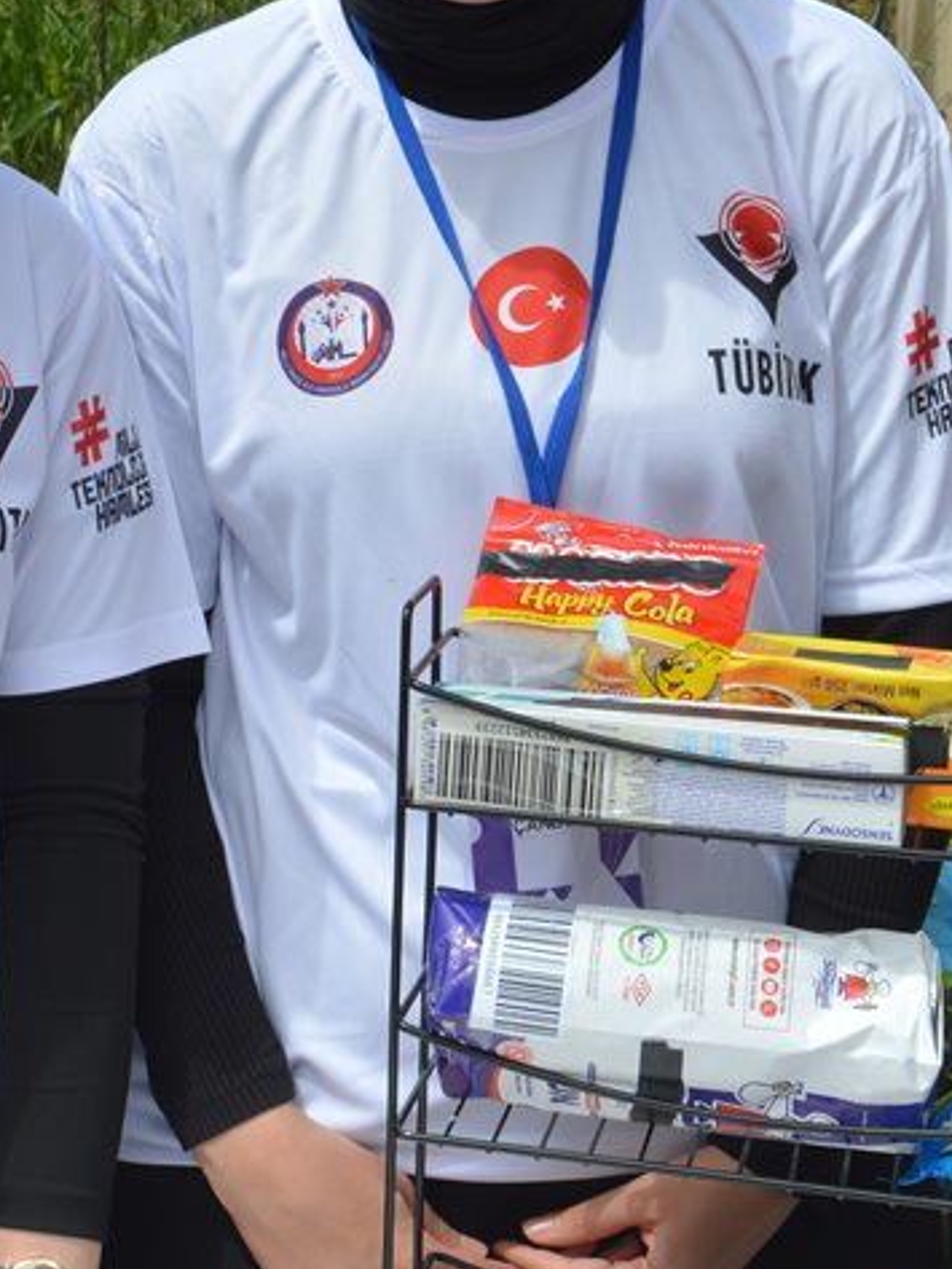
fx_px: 2749
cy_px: 472
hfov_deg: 18.7
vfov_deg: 25.9
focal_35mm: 75
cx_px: -150
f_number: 9
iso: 100
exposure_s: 1/320
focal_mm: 18
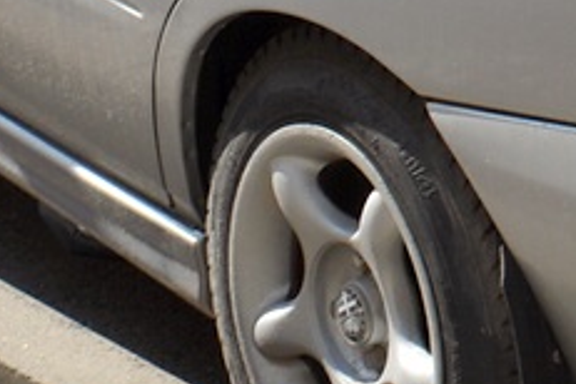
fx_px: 4048
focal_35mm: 253
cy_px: -367
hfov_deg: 8.1
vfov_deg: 5.3
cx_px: 638
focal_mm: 26
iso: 110
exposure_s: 1/250
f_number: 8
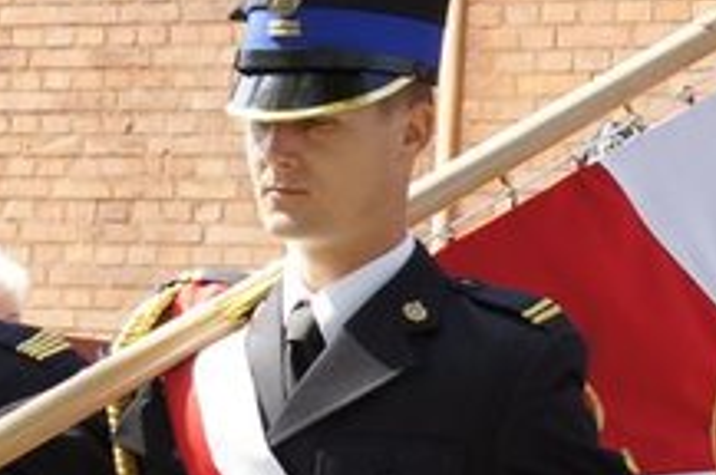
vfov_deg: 8.6
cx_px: 508
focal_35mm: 158
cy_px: 508
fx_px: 3128
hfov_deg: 13.0
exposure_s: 1/250
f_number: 7.1
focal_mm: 35
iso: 400
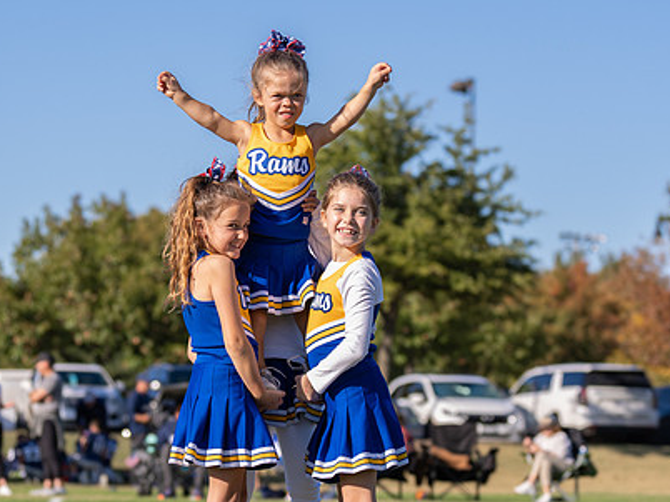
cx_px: 278
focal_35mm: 153
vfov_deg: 9.7
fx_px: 2960
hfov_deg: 12.9
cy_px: 369
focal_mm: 77
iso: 100
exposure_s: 1/1250
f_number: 2.8
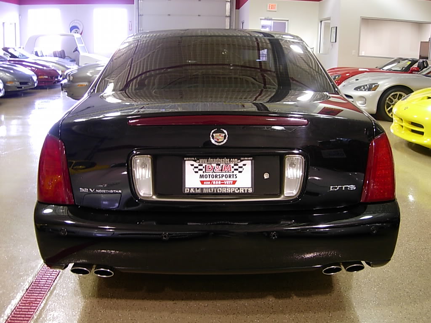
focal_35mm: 38
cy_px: 162
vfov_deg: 37.7
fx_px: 473
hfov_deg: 49.0
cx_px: 216
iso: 79
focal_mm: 7.8
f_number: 2.8
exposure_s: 1/7
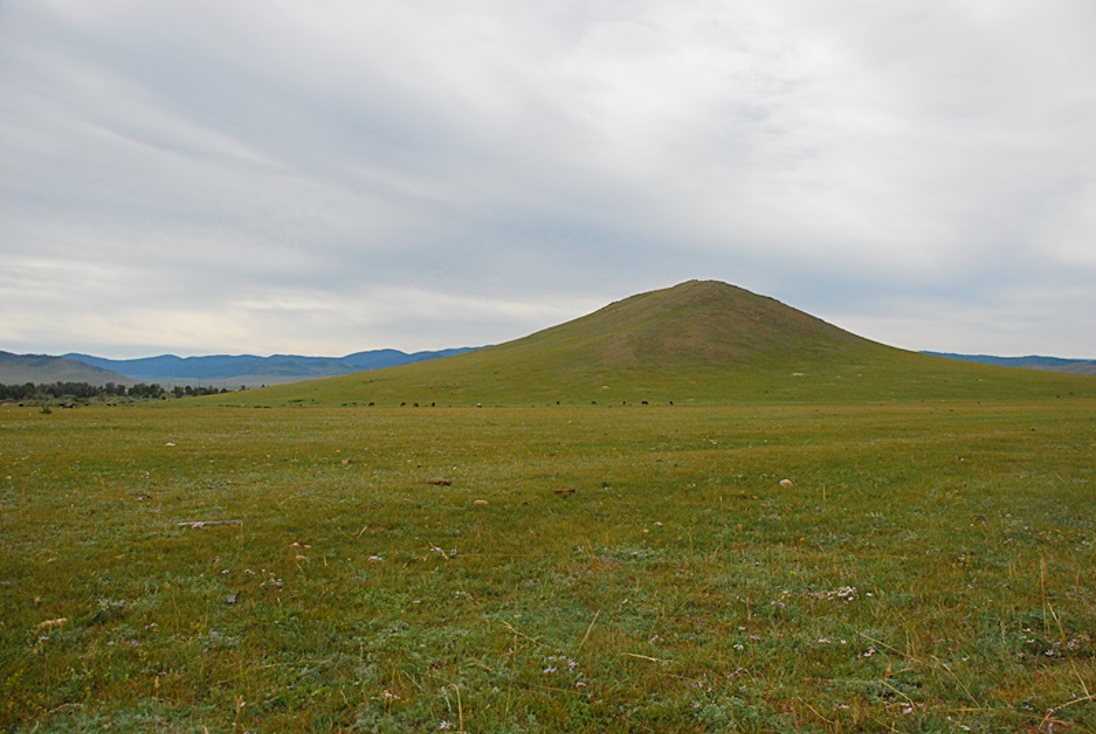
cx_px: 548
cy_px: 367
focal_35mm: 27
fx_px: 823
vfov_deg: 48.1
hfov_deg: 67.3
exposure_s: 1/1250
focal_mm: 18
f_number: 6.3
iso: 400
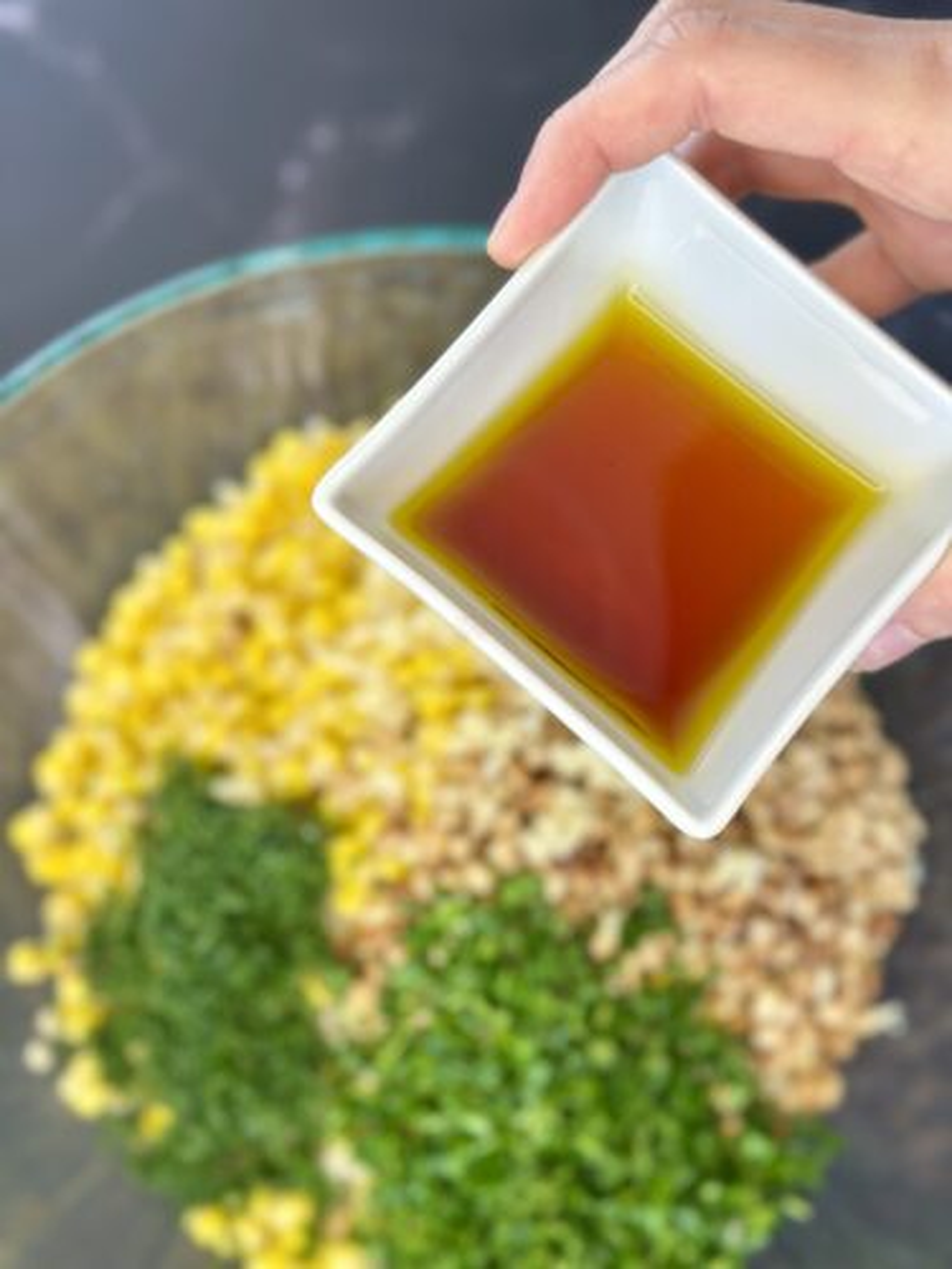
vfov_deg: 39.7
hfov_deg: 30.3
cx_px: 476
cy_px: 634
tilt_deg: -75.7
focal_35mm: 48
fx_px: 1760
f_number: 1.78
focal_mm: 6.86
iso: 80
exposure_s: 1/126
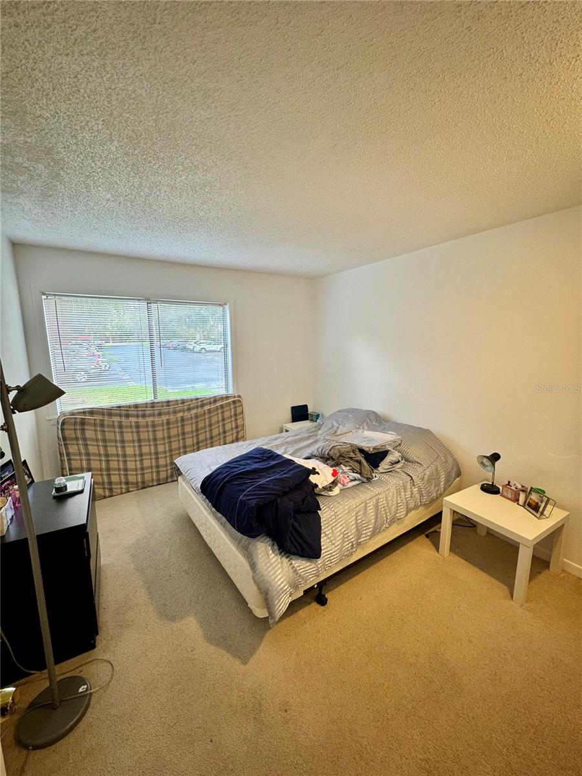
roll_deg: +1.0
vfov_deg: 102.1
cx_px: 291
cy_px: 388
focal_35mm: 14
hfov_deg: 85.7
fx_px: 314
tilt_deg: -7.6
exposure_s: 1/60
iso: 200
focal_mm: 2.22
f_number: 2.2
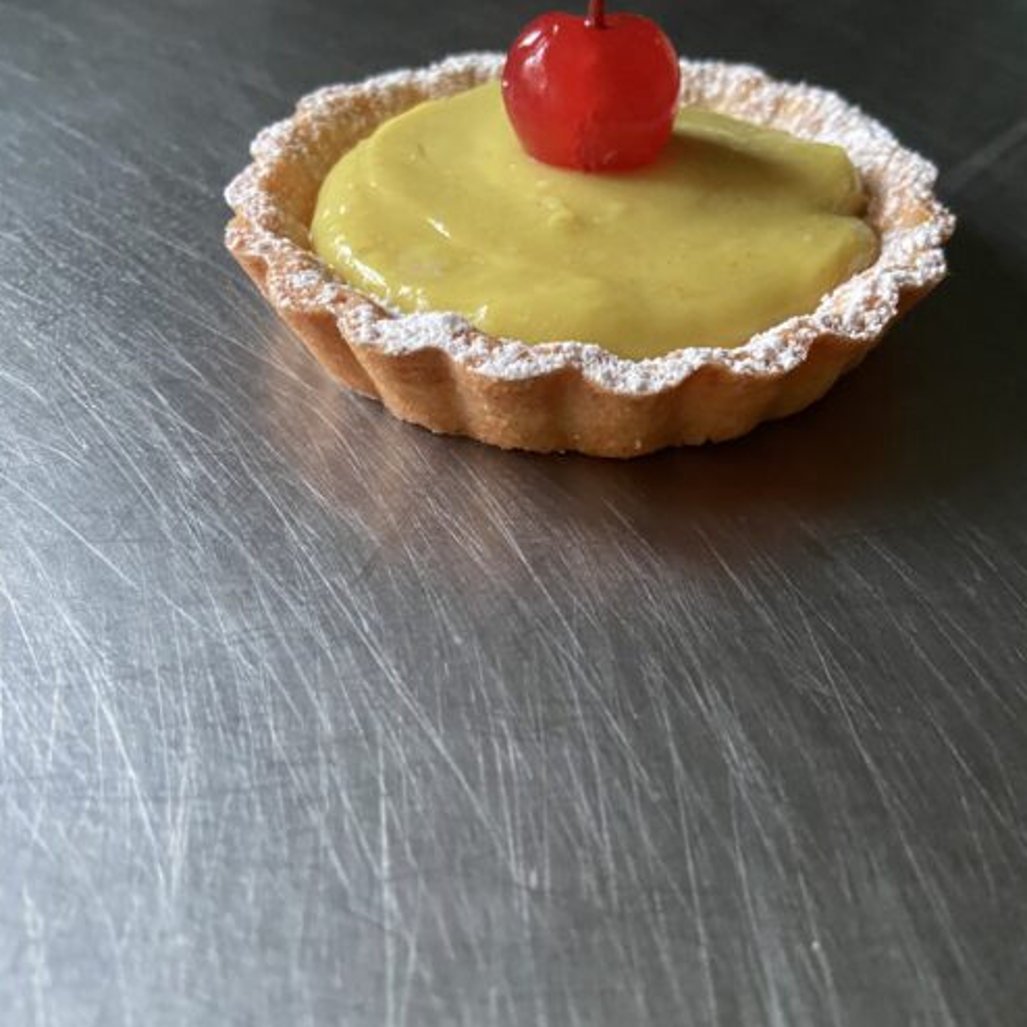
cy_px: 518
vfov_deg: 52.5
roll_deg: -3.0
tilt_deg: -43.9
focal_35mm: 31
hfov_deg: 52.4
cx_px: 579
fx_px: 1041
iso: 640
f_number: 1.8
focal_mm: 4.25
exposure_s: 1/37
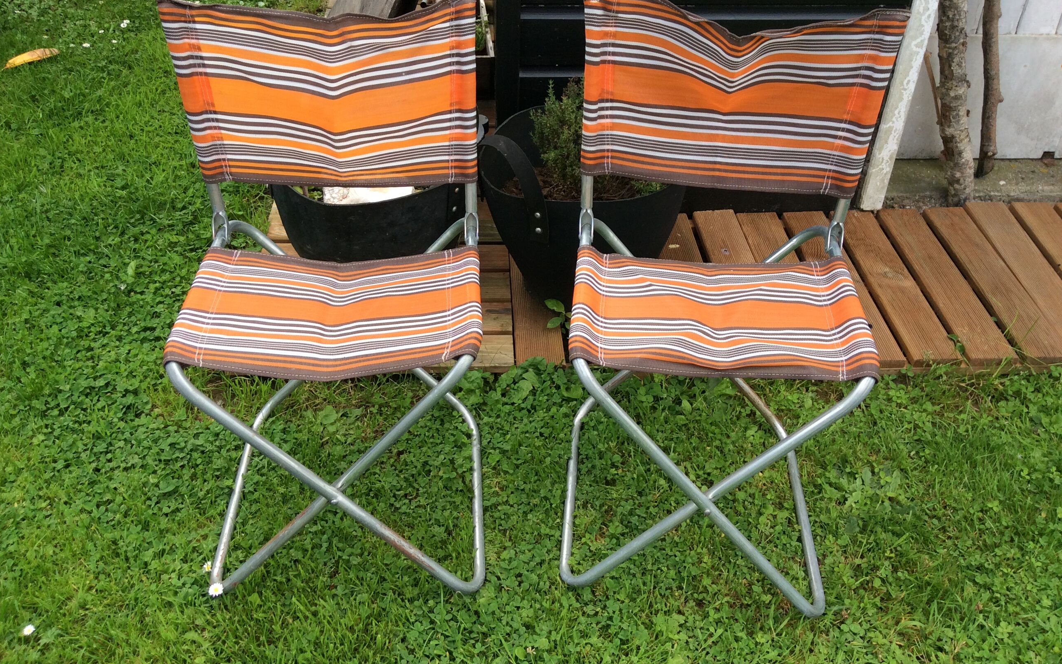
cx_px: 530
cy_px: 279
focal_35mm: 34
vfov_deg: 37.2
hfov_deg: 56.7
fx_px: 984
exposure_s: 1/379
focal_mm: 3.3
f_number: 2.4
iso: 32
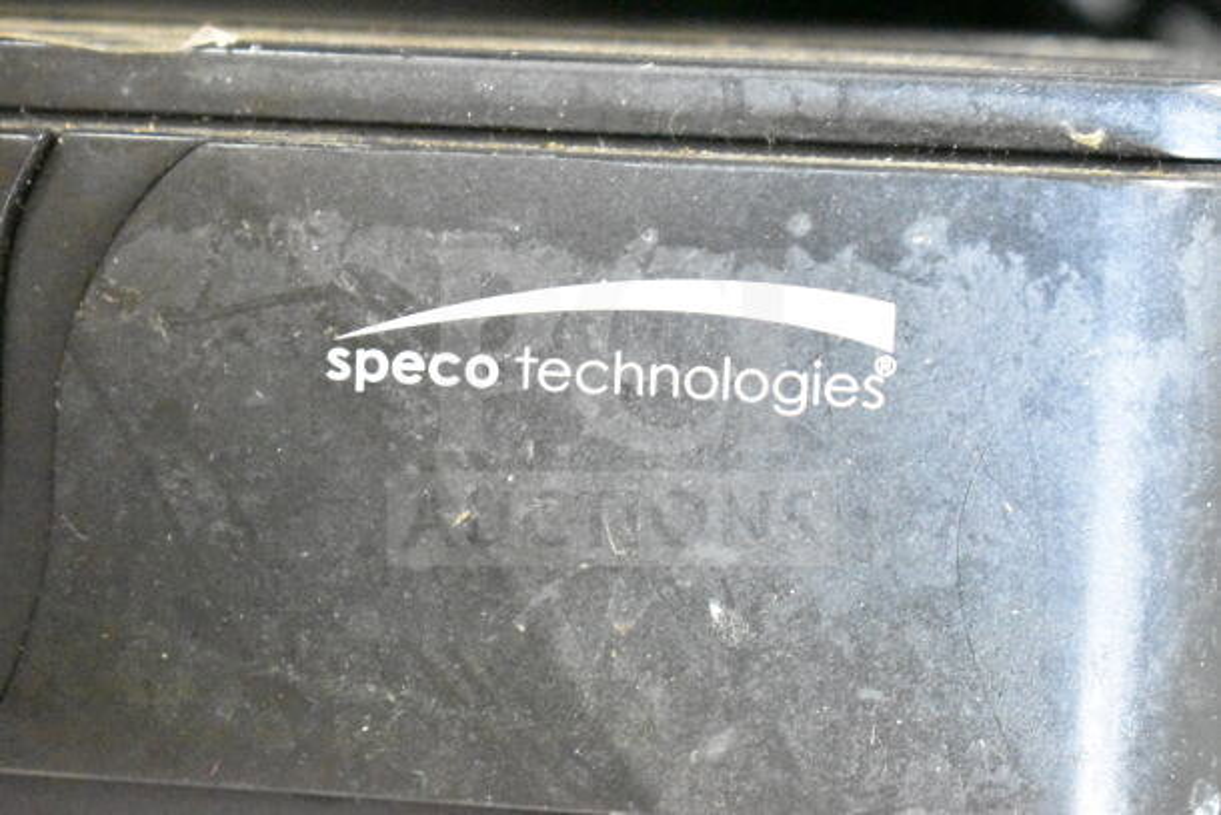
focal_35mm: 82
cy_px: 408
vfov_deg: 16.6
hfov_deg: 24.6
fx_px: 2799
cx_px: 610
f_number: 5.6
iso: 25600
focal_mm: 55
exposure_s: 1/80
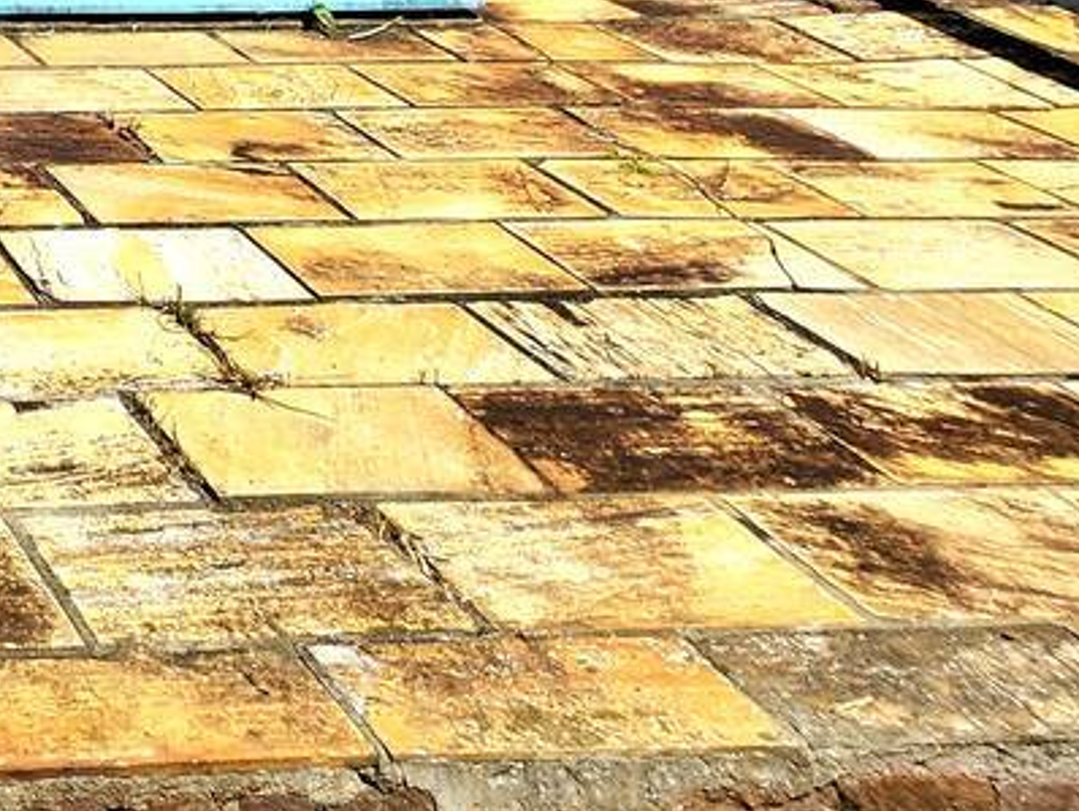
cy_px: -640
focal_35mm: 47
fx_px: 1466
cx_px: -640
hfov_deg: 26.0
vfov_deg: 21.1
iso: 50
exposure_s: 1/2500
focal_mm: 2.2
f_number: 2.2
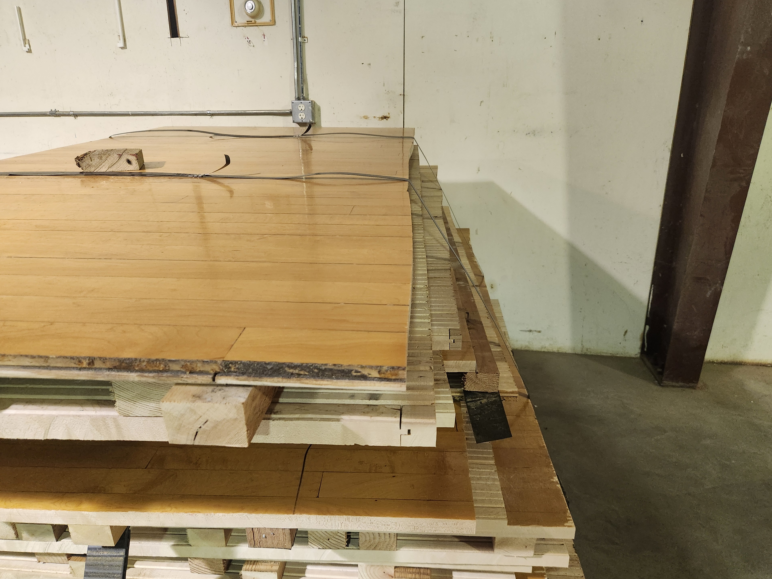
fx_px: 535
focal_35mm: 24
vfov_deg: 56.8
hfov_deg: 71.6
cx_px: 388
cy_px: 291
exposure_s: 1/120
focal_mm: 5.4
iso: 800
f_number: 1.8
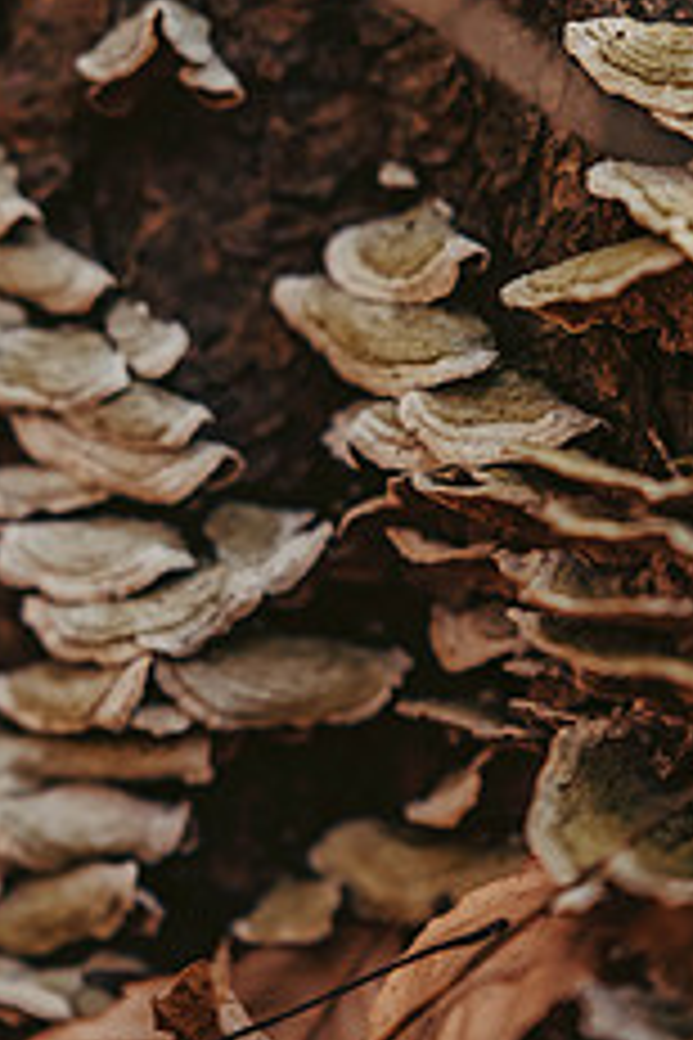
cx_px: 405
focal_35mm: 389
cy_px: 374
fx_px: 11231
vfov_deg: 5.3
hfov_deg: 3.5
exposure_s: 1/500
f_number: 2.8
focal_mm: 200
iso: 640
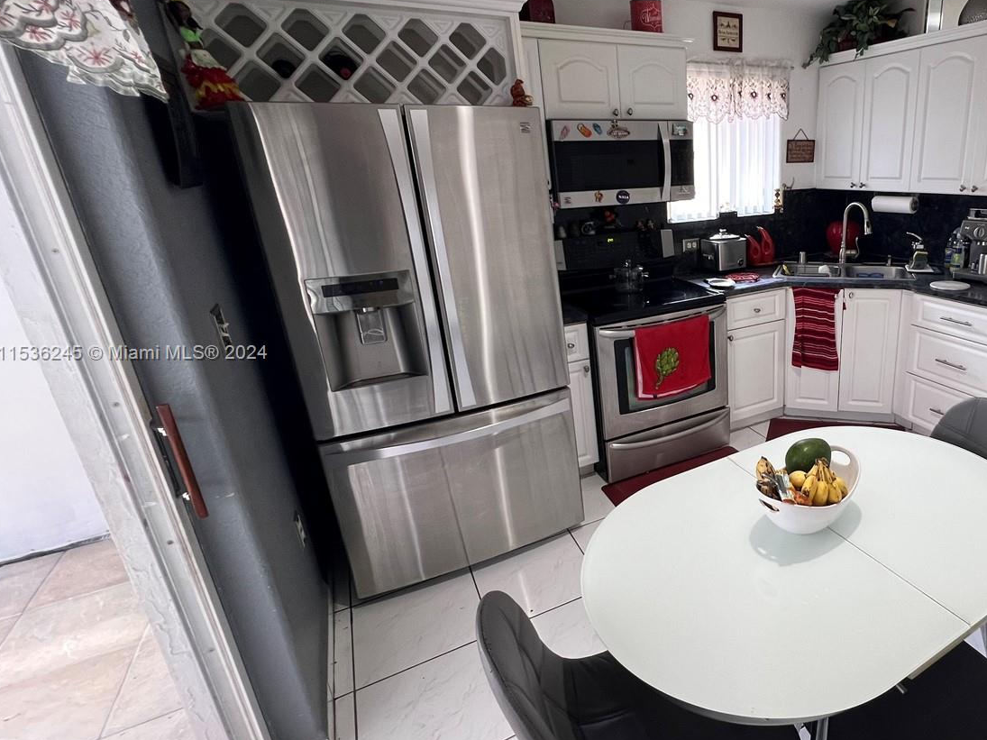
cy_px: 354
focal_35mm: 19
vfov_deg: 68.6
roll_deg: +1.6
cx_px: 700
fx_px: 542
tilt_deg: -18.4
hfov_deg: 80.2
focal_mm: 1.57
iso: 125
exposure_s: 1/60
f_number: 1.8
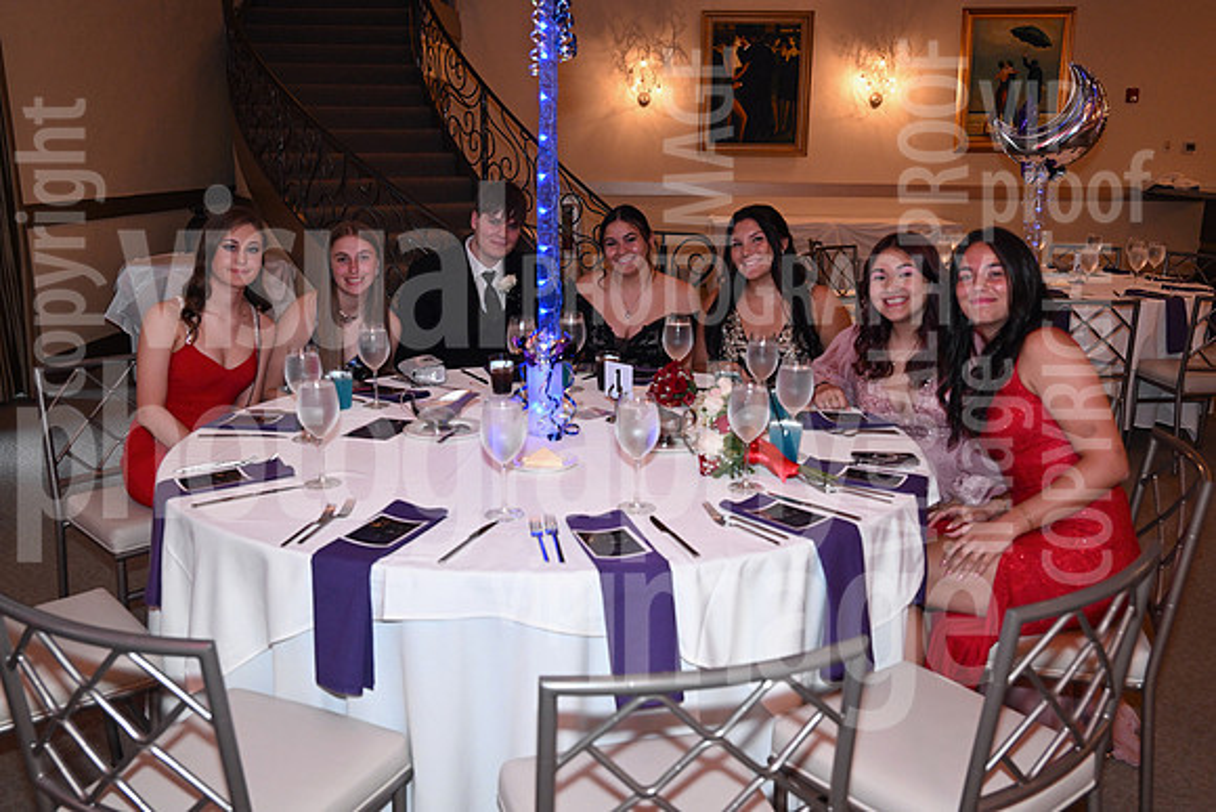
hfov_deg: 58.7
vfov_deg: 41.1
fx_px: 1081
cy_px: 406
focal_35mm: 32
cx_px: 608
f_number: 4
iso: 2800
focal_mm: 32
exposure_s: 1/200
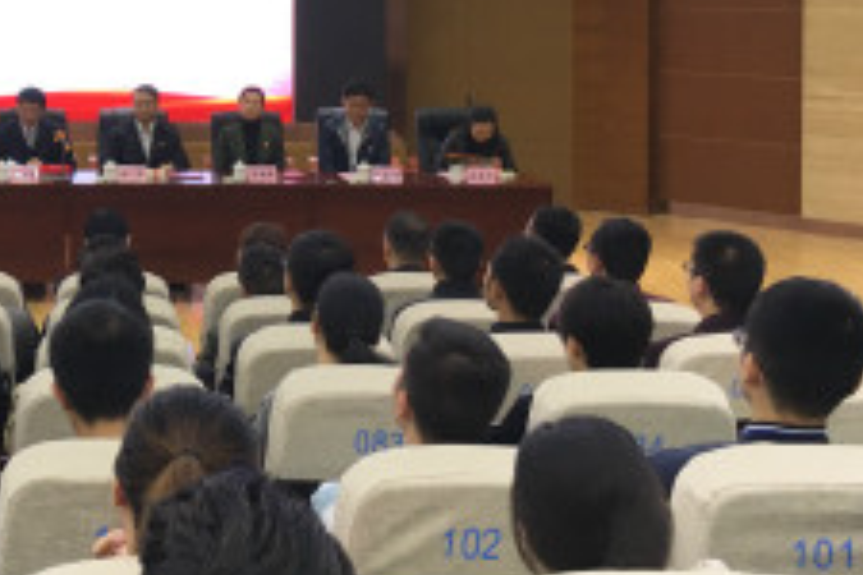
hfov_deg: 28.7
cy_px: -2
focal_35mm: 67
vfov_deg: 19.7
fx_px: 1606
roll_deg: -0.4
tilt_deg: -1.1
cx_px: 54
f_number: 2.2
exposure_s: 1/33
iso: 32
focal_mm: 4.15
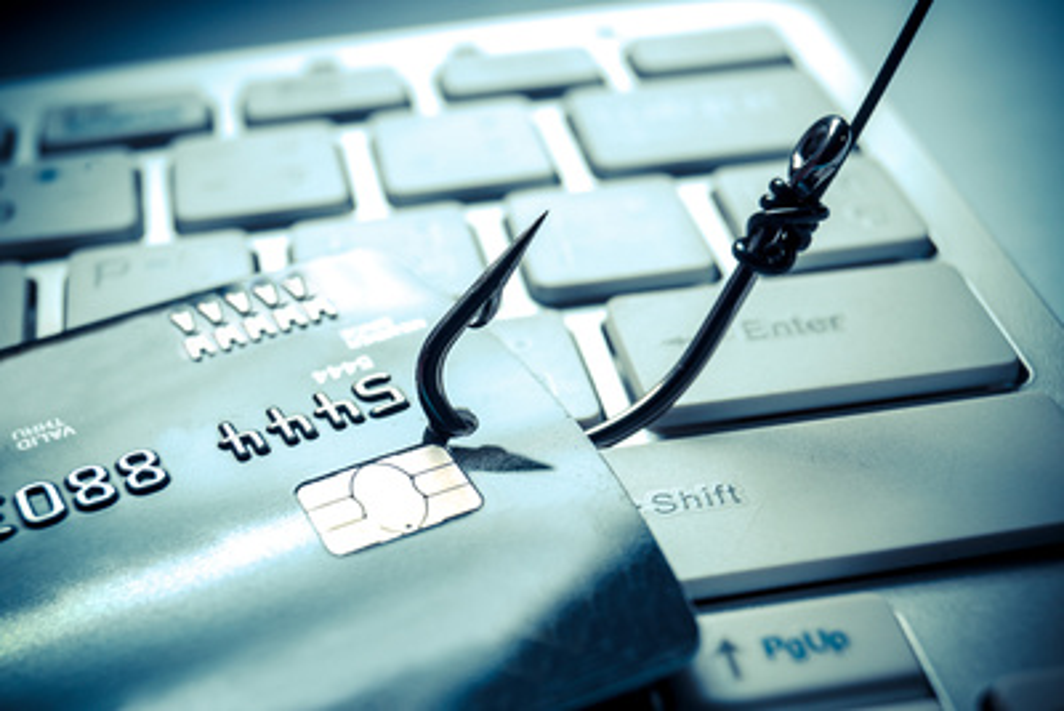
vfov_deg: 20.2
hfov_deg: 29.9
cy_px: 356
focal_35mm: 68
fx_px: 1996
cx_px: 532
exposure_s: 1/10
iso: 100
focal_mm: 45
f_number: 8
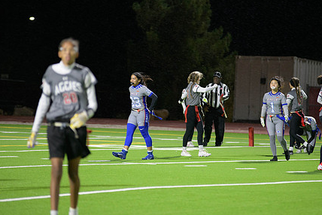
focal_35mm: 237
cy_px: 94
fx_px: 2121
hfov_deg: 8.7
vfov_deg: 5.8
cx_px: 178
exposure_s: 1/200
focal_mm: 175
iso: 1800
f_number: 2.8
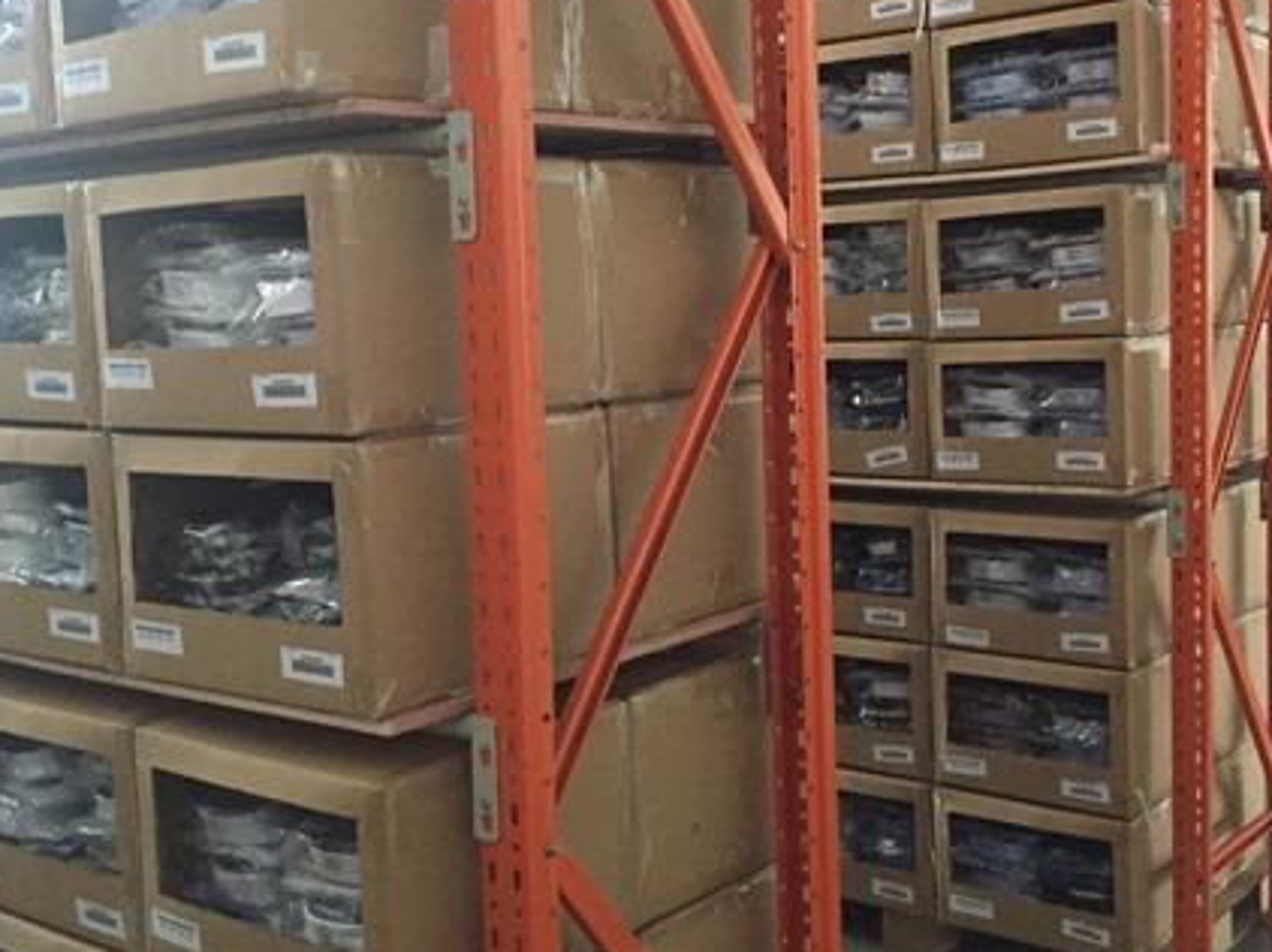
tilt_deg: -4.3
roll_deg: +0.7
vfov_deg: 32.8
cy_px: 389
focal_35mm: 44
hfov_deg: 42.8
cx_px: 738
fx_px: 1616
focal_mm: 4.15
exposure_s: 1/17
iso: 320
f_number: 2.2
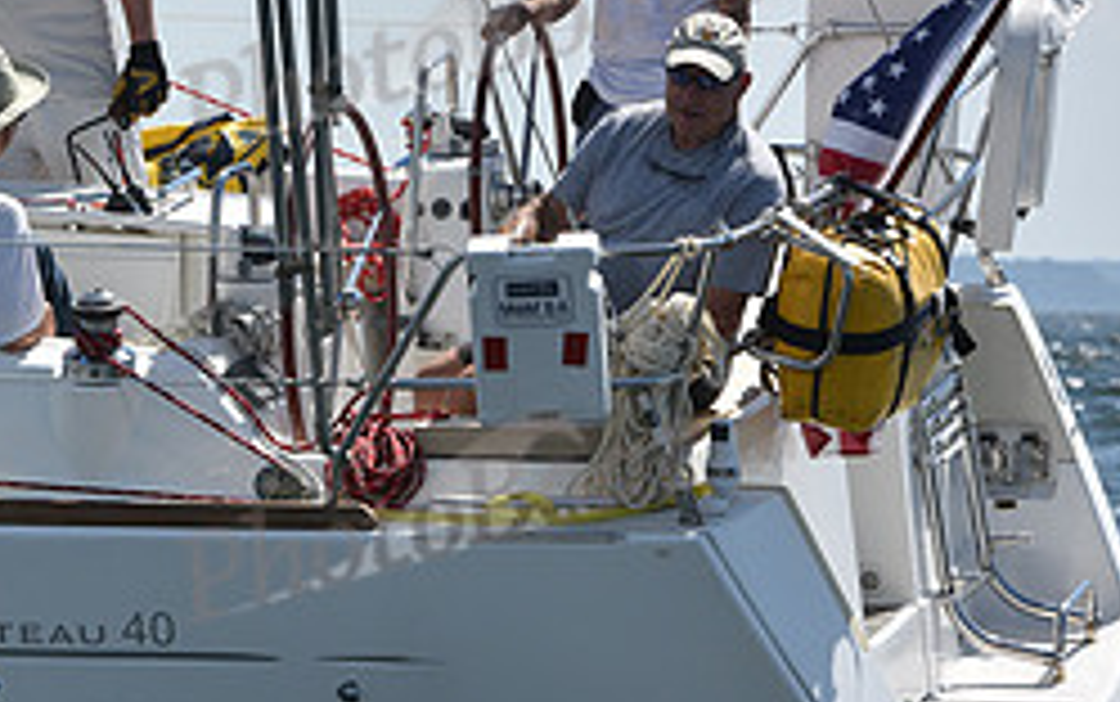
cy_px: 335
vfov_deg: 4.0
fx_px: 10141
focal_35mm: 332
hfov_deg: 6.3
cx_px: -49
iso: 320
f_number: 10
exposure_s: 1/1250
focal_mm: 140
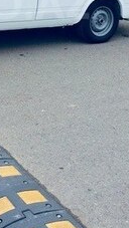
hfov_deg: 16.9
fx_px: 419
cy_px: 4
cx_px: -14
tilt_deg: -11.1
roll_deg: -0.1
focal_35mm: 69
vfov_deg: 28.8
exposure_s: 1/158
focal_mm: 4.15
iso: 32
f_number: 2.2
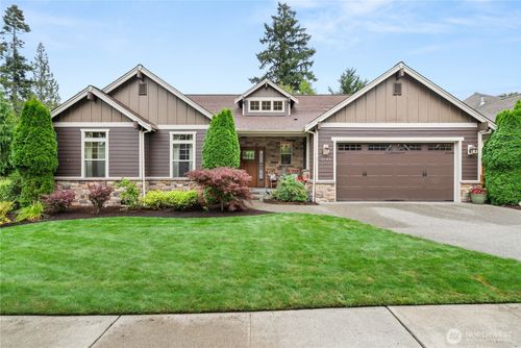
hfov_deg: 93.2
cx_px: 260
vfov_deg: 70.5
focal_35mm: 17
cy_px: 174
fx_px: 246
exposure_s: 1/25
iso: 500
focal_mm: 17
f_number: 8
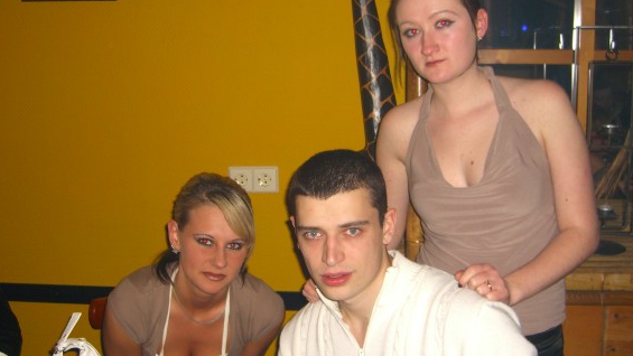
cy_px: 186
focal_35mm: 44
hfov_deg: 46.4
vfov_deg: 27.1
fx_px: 739
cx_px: 324
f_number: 2.8
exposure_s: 1/60
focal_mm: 7.9
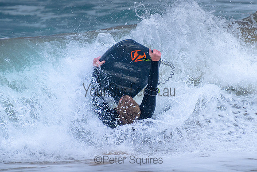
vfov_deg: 2.5
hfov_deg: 3.7
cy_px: 99
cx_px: 149
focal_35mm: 550
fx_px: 3928
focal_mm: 400
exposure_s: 1/2000
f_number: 5.6
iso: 640
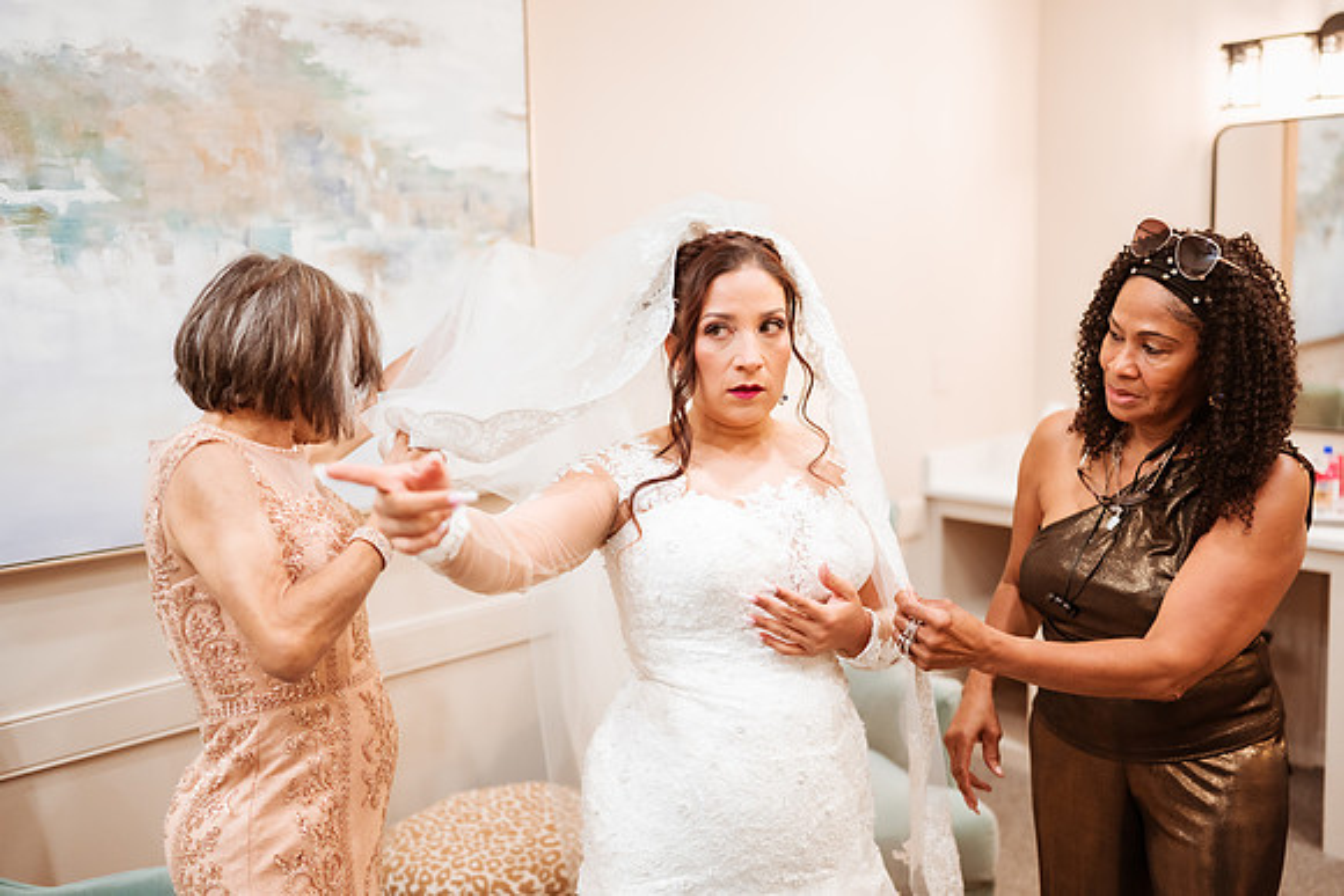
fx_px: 1307
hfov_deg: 54.4
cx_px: 672
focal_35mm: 35
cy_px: 448
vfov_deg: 37.9
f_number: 1.8
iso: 1250
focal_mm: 35
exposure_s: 1/500
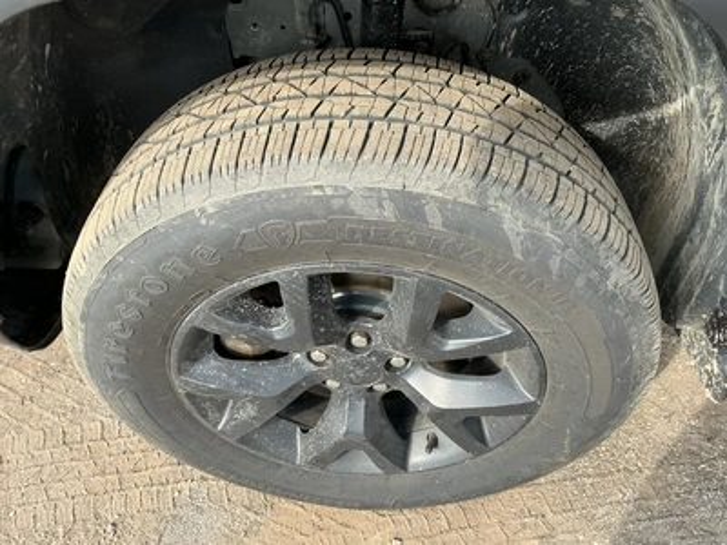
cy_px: 272
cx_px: 364
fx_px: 588
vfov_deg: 49.7
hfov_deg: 63.4
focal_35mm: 28
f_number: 1.8
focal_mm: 3
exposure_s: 1/380
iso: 25
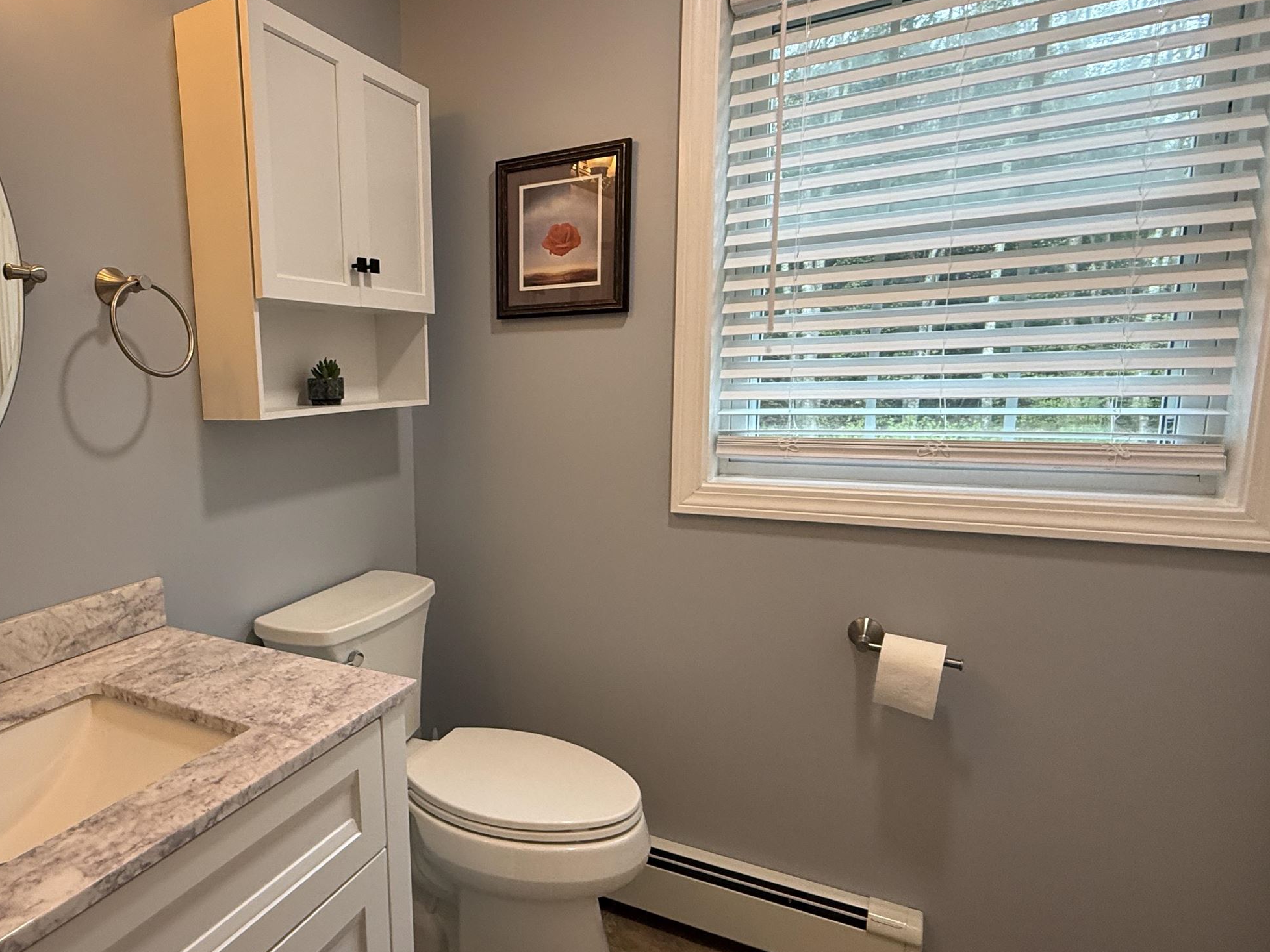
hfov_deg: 73.9
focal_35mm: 22
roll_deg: +1.4
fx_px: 807
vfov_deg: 61.0
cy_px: 499
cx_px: 418
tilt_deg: -8.2
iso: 200
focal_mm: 2.22
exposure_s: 1/120
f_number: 2.2
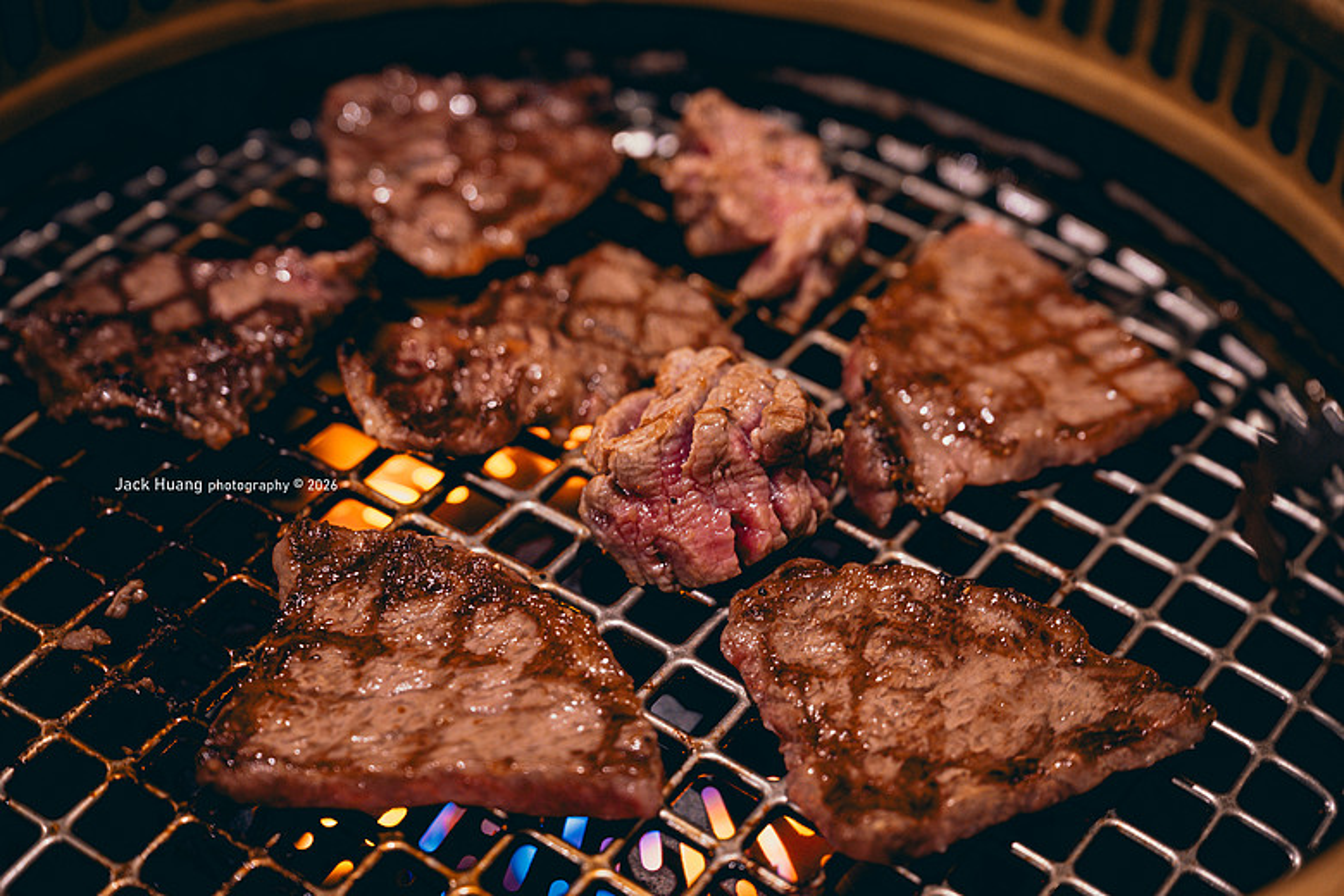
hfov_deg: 28.8
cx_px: 672
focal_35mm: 70
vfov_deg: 19.5
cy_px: 448
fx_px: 2613
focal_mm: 70
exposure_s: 1/6
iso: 1000
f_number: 5
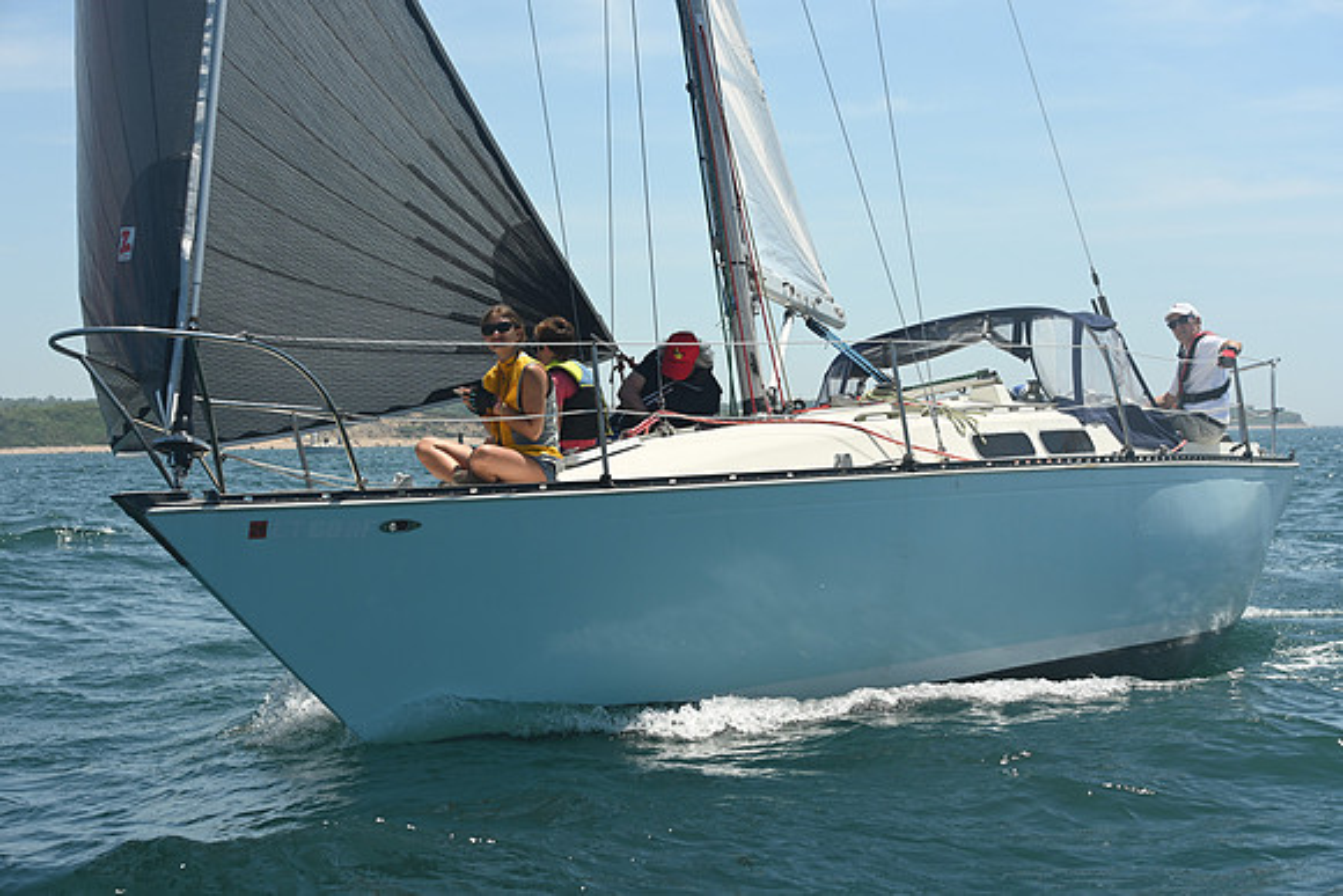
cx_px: 672
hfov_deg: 28.8
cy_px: 448
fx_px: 2612
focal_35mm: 70
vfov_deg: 19.5
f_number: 8
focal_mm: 70
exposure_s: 1/1000
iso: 320
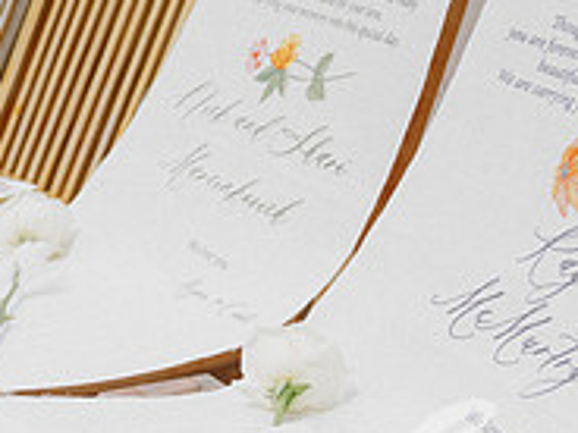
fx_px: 1720
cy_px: 223
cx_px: 314
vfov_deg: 14.4
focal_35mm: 103
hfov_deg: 19.1
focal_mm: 34
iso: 400
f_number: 2.8
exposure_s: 1/6400
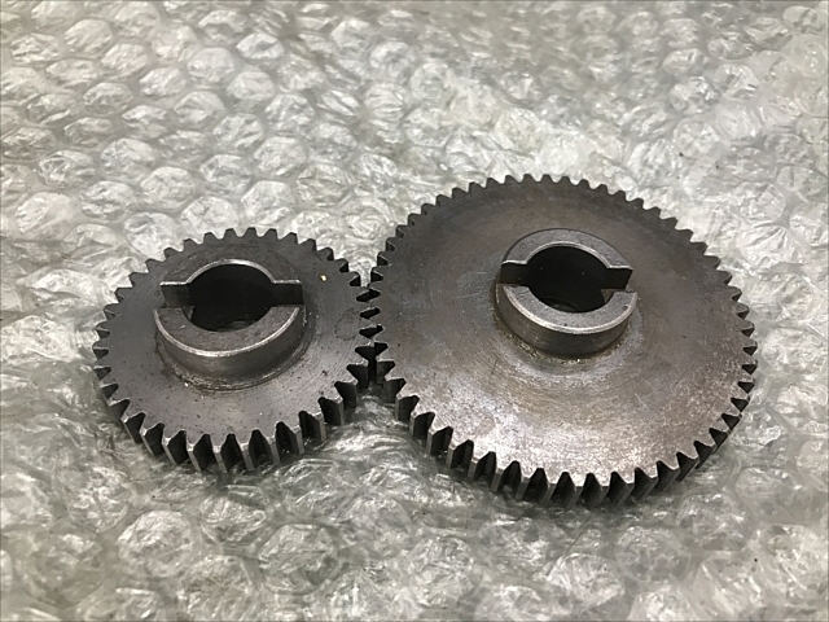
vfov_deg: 49.7
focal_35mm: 28
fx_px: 671
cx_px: 414
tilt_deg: -50.3
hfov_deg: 63.4
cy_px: 311
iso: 40
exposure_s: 1/20
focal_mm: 3.99
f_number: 1.8
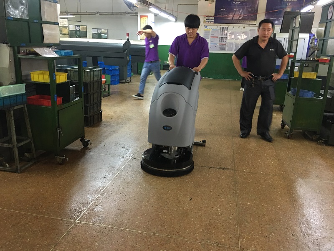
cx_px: 167
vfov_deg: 48.2
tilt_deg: -16.0
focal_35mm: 29
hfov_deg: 61.7
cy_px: 126
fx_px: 280
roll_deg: -1.9
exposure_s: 1/10
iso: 100
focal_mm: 4.15
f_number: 2.2
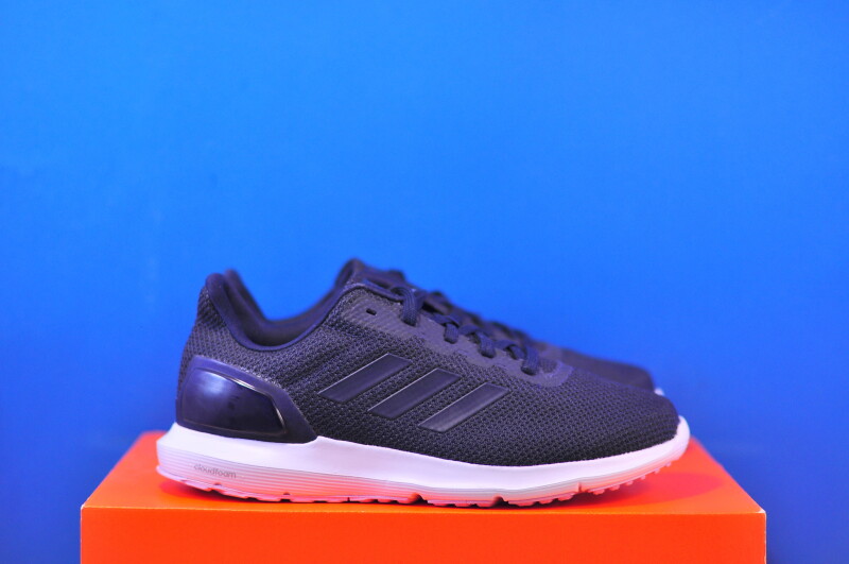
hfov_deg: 27.0
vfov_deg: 18.1
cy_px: 282
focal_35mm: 75
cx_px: 424
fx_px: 1766
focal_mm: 50
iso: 250
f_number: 2
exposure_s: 1/320
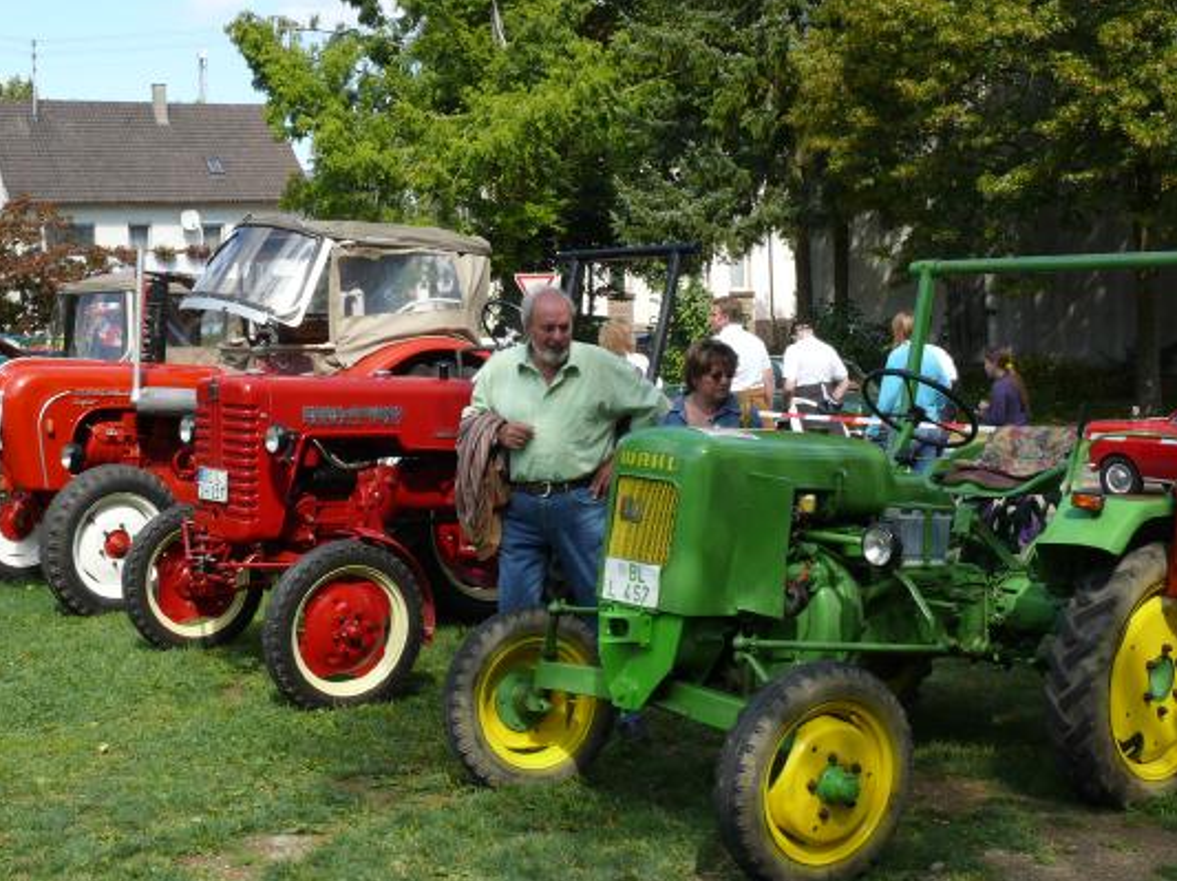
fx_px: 1563
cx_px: 450
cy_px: 454
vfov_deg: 31.5
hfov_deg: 41.0
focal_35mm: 46
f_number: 5.6
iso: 100
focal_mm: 7.4
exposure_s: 1/200
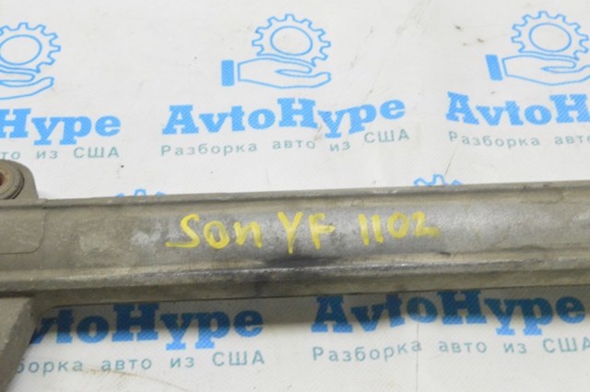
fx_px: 1105
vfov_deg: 20.1
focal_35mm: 68
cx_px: 295
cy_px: 196
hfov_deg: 29.9
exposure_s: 1/15
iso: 6400
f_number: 20
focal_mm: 45
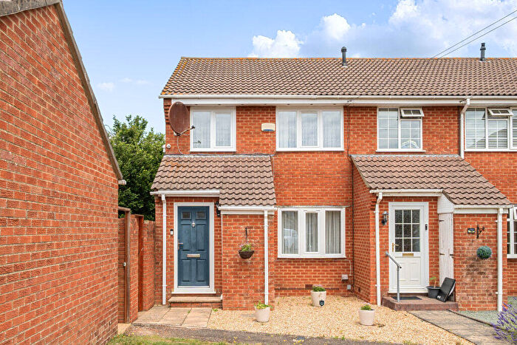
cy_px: 172
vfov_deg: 43.6
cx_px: 258
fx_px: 431
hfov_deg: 61.9
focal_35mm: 30
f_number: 8
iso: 400
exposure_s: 1/1000
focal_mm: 20
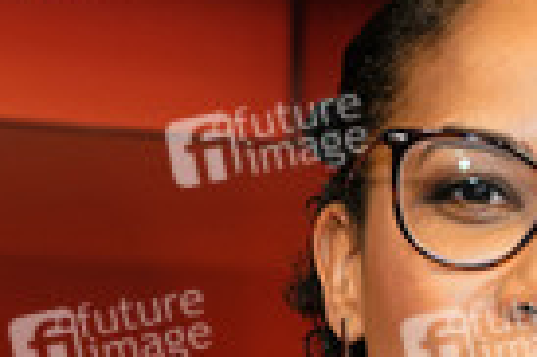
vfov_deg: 10.7
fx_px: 1862
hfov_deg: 16.0
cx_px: 555
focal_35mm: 125
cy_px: 435
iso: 2000
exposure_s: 1/125
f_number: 5
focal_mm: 38
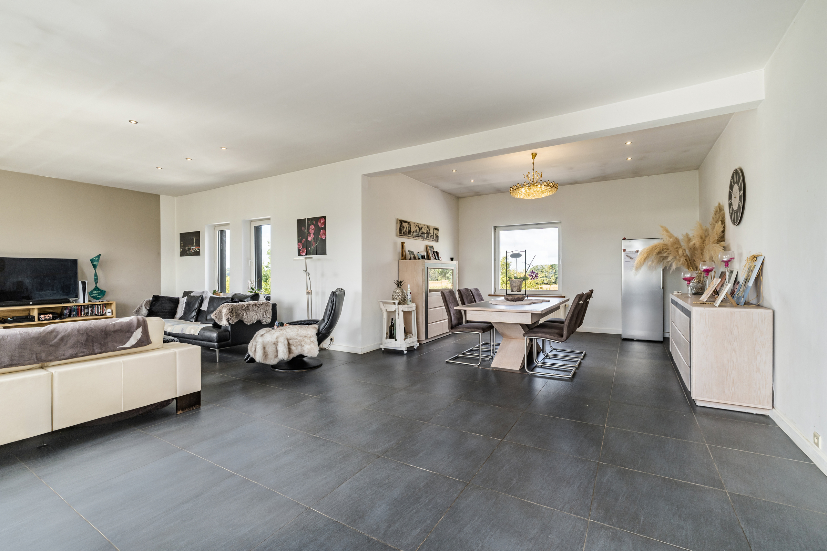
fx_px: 368
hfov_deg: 96.7
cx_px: 414
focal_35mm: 16
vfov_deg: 73.7
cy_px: 276
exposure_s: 1/80
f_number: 11
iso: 250
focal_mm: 16
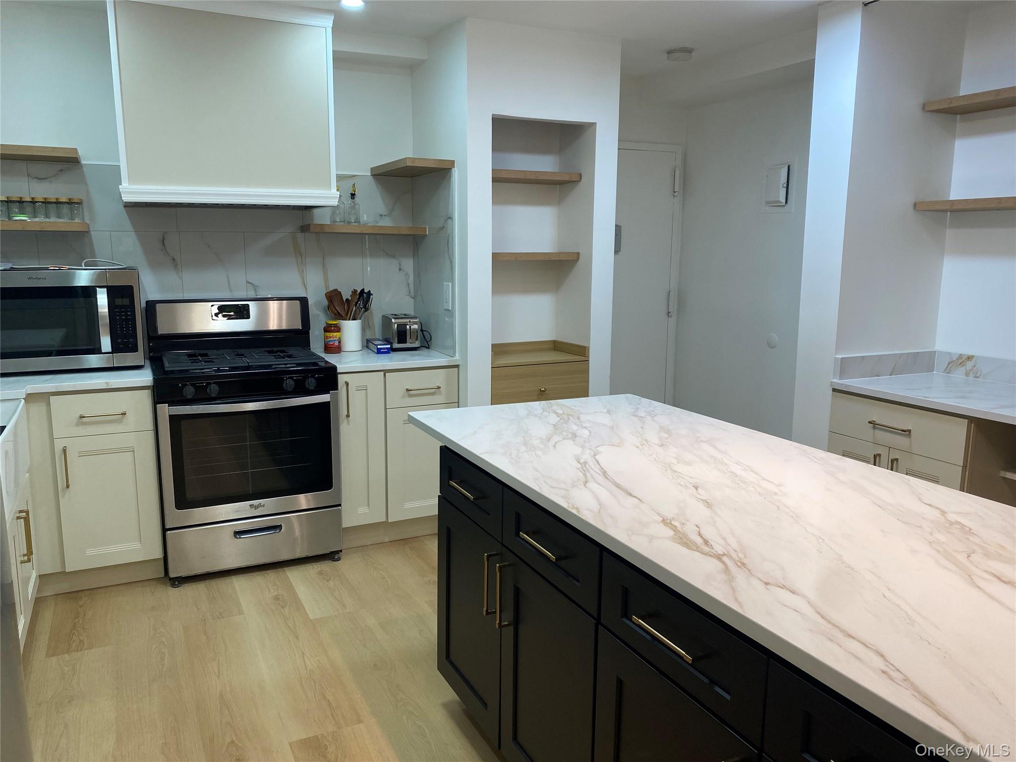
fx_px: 763
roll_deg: -0.4
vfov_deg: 53.1
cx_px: 508
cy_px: 381
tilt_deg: -9.2
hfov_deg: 67.3
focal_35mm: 26
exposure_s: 1/120
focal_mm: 4.25
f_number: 1.8
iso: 80
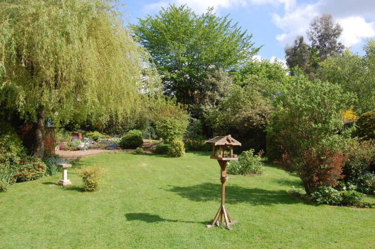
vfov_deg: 47.8
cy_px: 124
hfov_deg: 67.4
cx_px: 188
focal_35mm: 27
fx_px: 281
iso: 200
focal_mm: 18
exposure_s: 1/250
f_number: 8
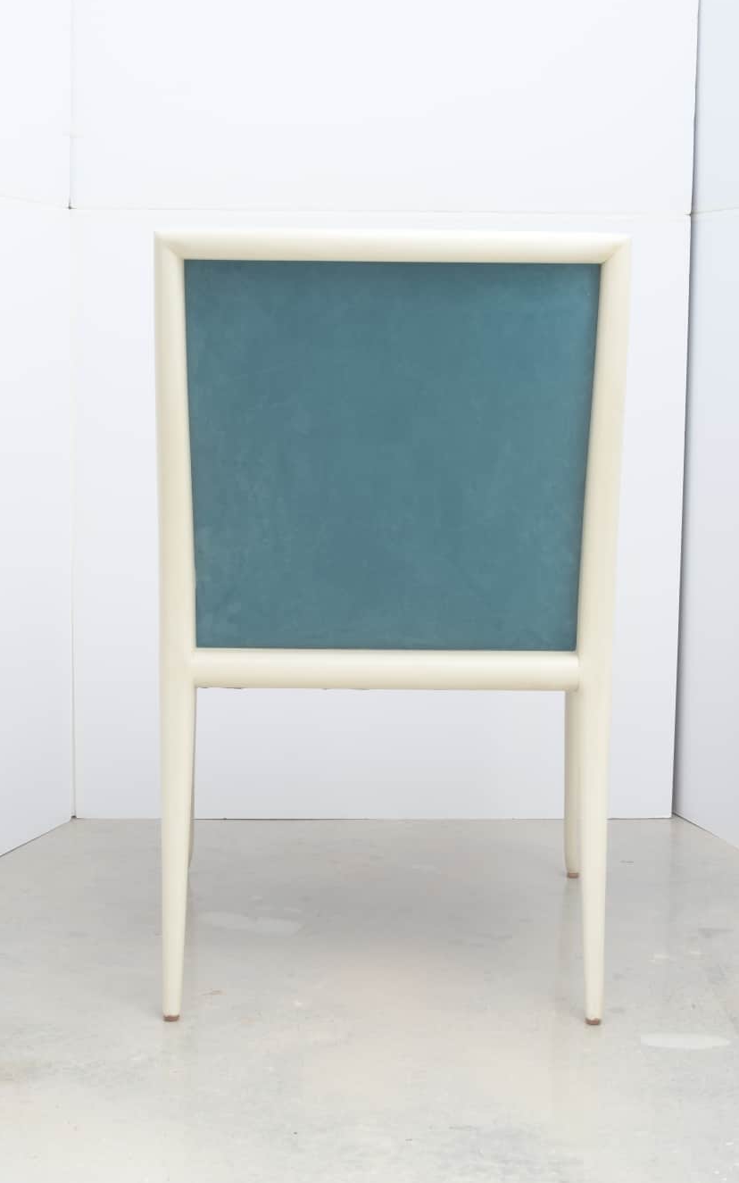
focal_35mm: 54
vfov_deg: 37.5
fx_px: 1740
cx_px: 386
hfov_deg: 24.0
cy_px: 584
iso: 400
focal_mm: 35
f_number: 18
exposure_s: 1/125
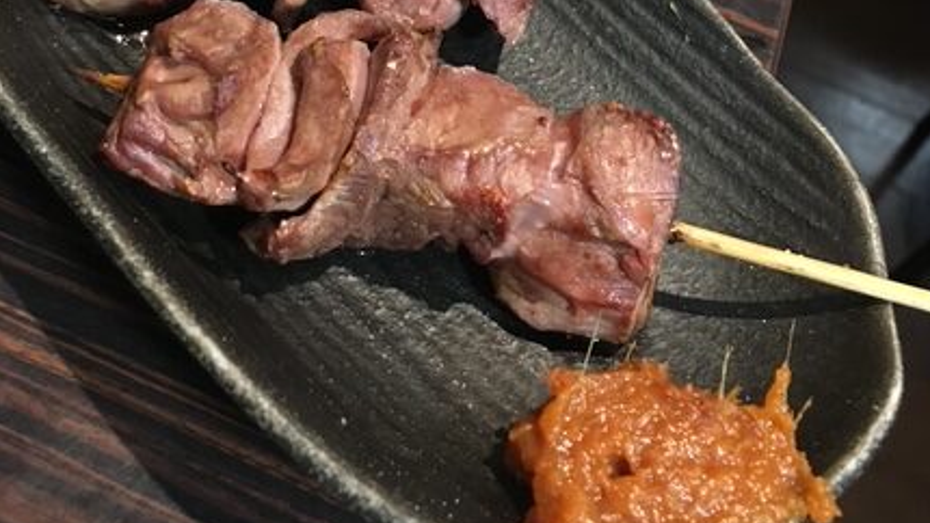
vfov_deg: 24.6
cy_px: 32
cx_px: 480
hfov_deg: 43.7
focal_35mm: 47
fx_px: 1159
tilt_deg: -47.2
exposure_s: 1/15
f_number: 2.2
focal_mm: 4.15
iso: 200
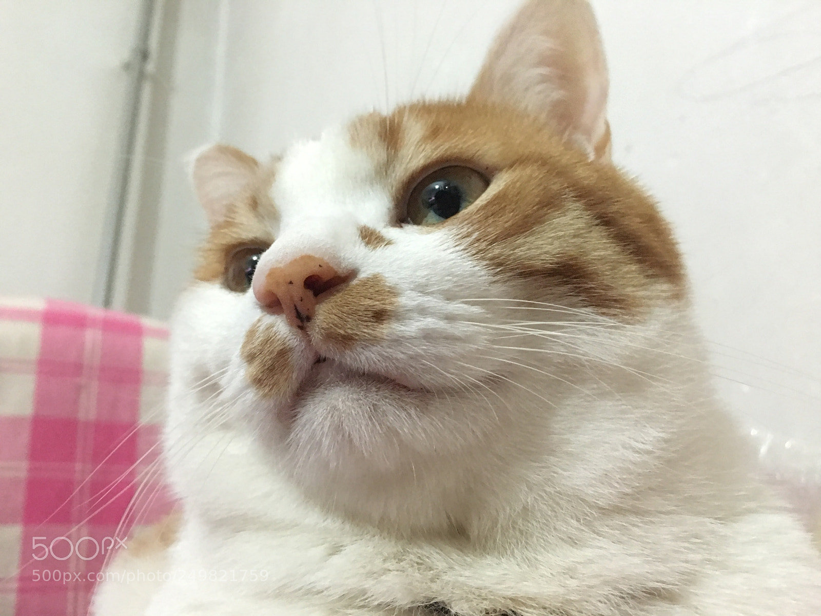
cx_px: 410
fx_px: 688
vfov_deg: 48.2
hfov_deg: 61.7
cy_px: 308
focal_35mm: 29
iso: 160
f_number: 2.2
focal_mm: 4.15
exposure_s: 1/4
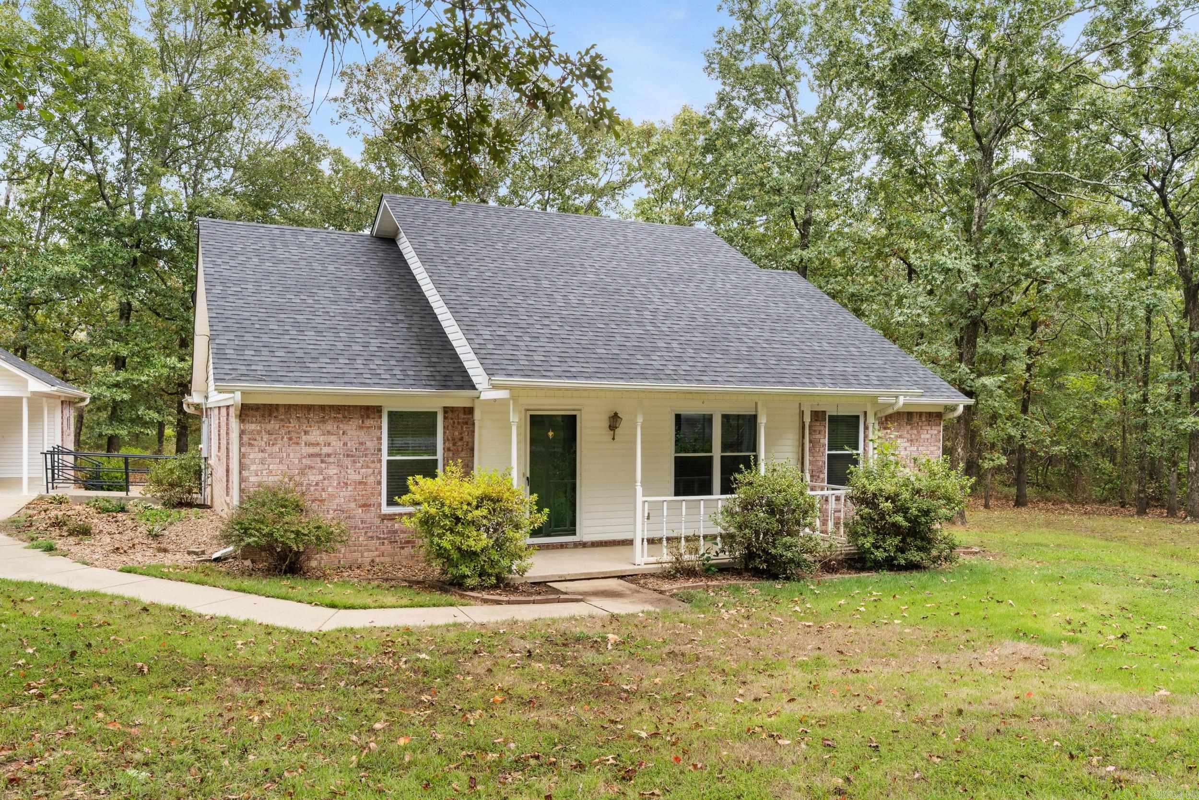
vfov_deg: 47.9
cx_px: 600
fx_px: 899
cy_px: 400
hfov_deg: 67.4
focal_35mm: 27
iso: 200
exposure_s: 1/15
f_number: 9
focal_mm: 18
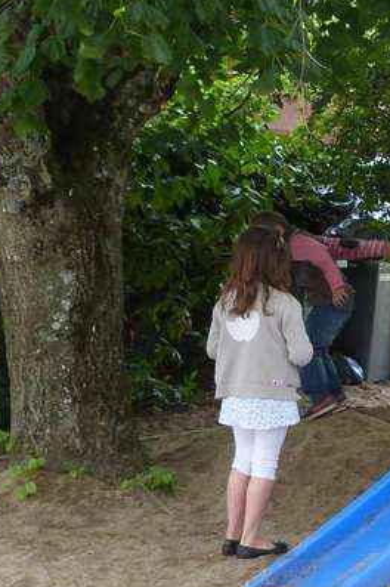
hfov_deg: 13.4
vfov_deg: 21.7
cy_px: 342
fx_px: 1530
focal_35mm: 94
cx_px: 640
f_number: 3
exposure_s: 1/60
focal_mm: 6.2
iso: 200
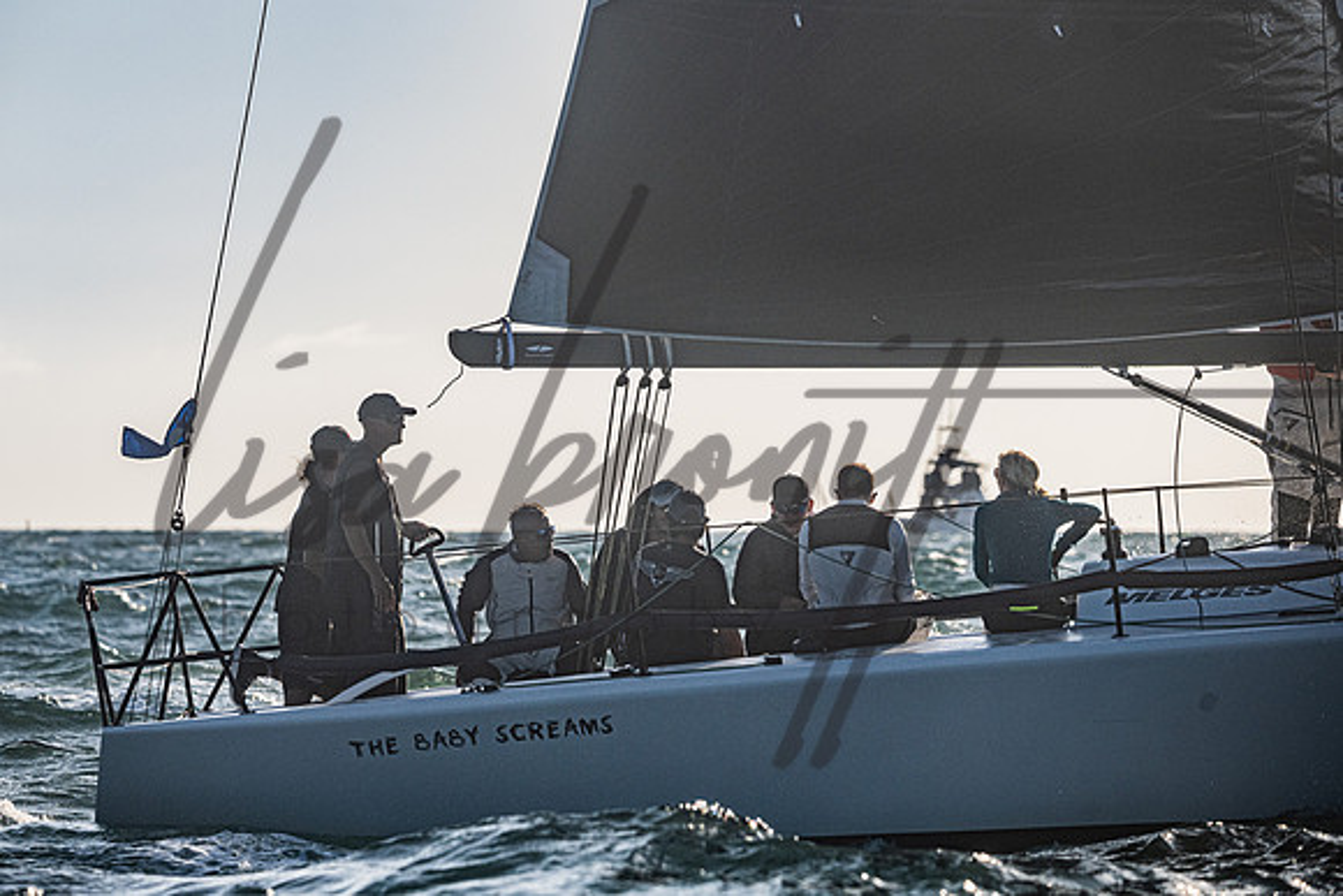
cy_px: 370
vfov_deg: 5.2
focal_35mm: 263
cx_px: 555
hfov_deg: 7.8
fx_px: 9826
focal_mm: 220
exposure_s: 1/4000
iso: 400
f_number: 6.3
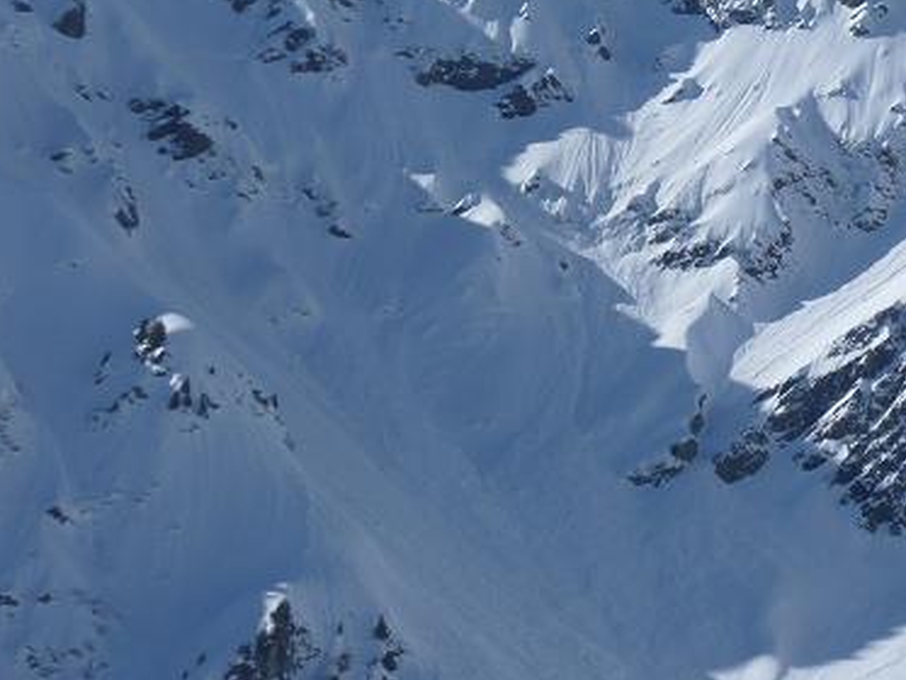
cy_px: 92
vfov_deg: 6.6
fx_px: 5891
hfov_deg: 8.8
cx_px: 831
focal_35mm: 225
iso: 80
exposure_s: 1/800
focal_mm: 18.8
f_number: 5.2
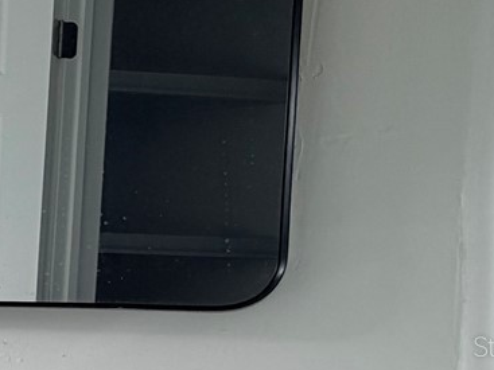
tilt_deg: -1.8
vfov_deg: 23.3
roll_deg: -2.3
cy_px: 346
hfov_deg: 19.4
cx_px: -477
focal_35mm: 61
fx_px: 870
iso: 50
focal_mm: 2.22
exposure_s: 1/355
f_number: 2.2
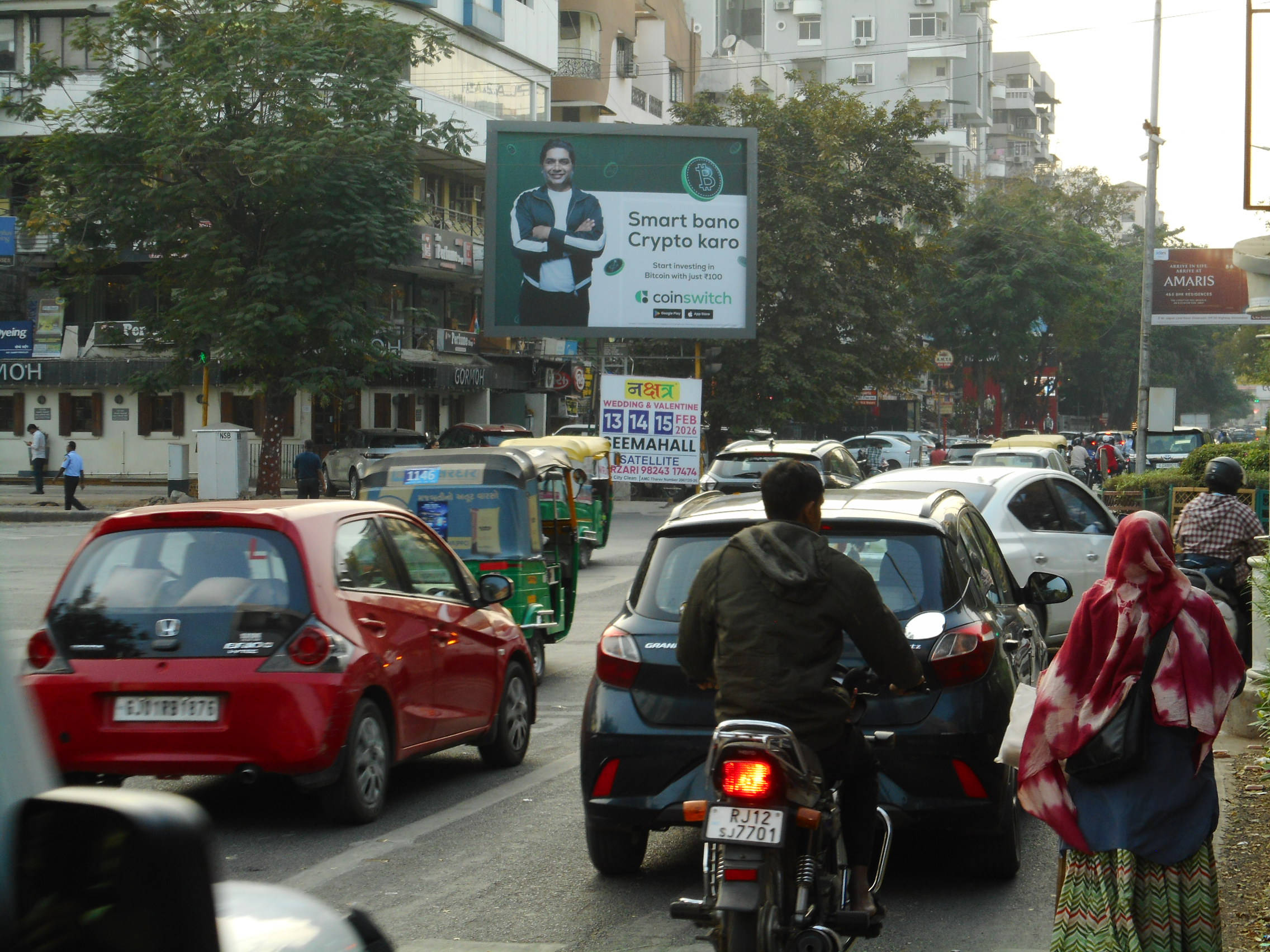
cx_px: 635
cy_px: 476
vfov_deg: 14.5
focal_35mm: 102
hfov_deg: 19.3
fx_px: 3742
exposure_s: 1/60
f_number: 5.8
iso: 110
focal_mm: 18.2
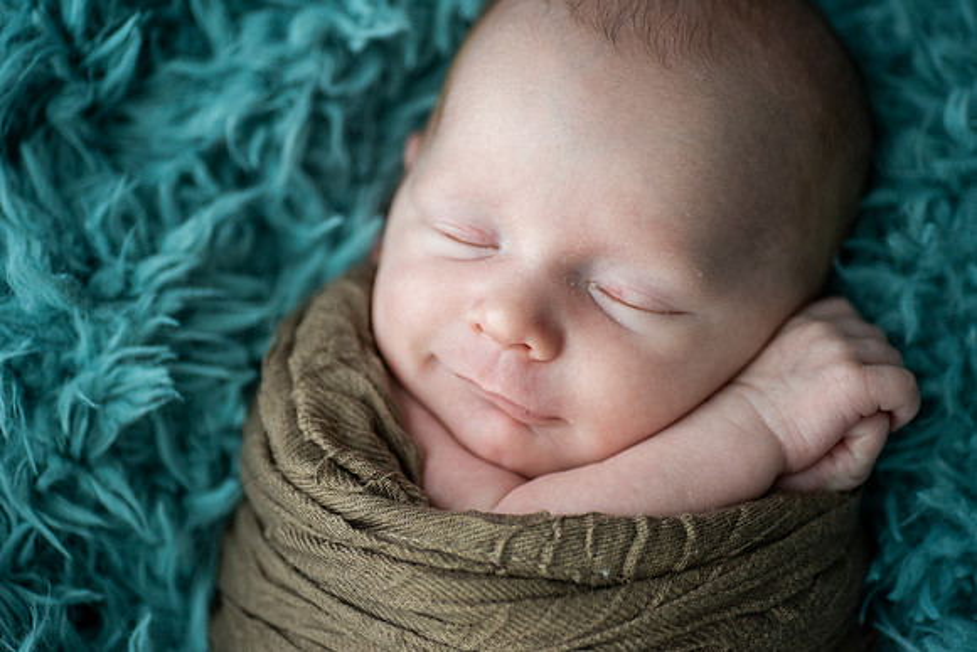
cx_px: 488
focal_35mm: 90
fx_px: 2443
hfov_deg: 22.6
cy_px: 326
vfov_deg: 15.2
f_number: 3.5
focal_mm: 90
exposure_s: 1/400
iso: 1000
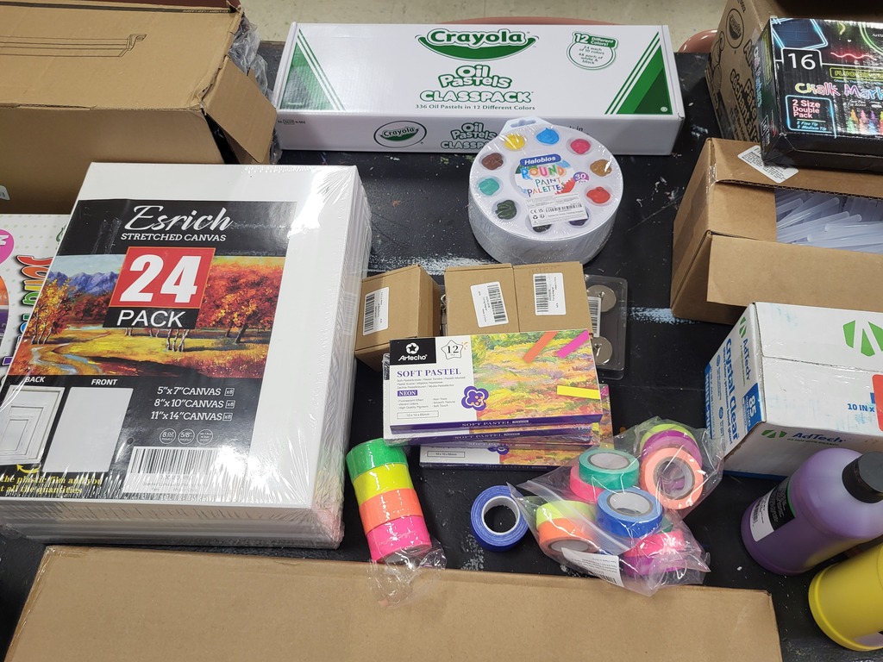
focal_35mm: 26
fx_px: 663
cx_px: 442
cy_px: 331
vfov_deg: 53.1
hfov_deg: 67.3
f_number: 1.8
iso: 100
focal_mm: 5.4
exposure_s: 1/120
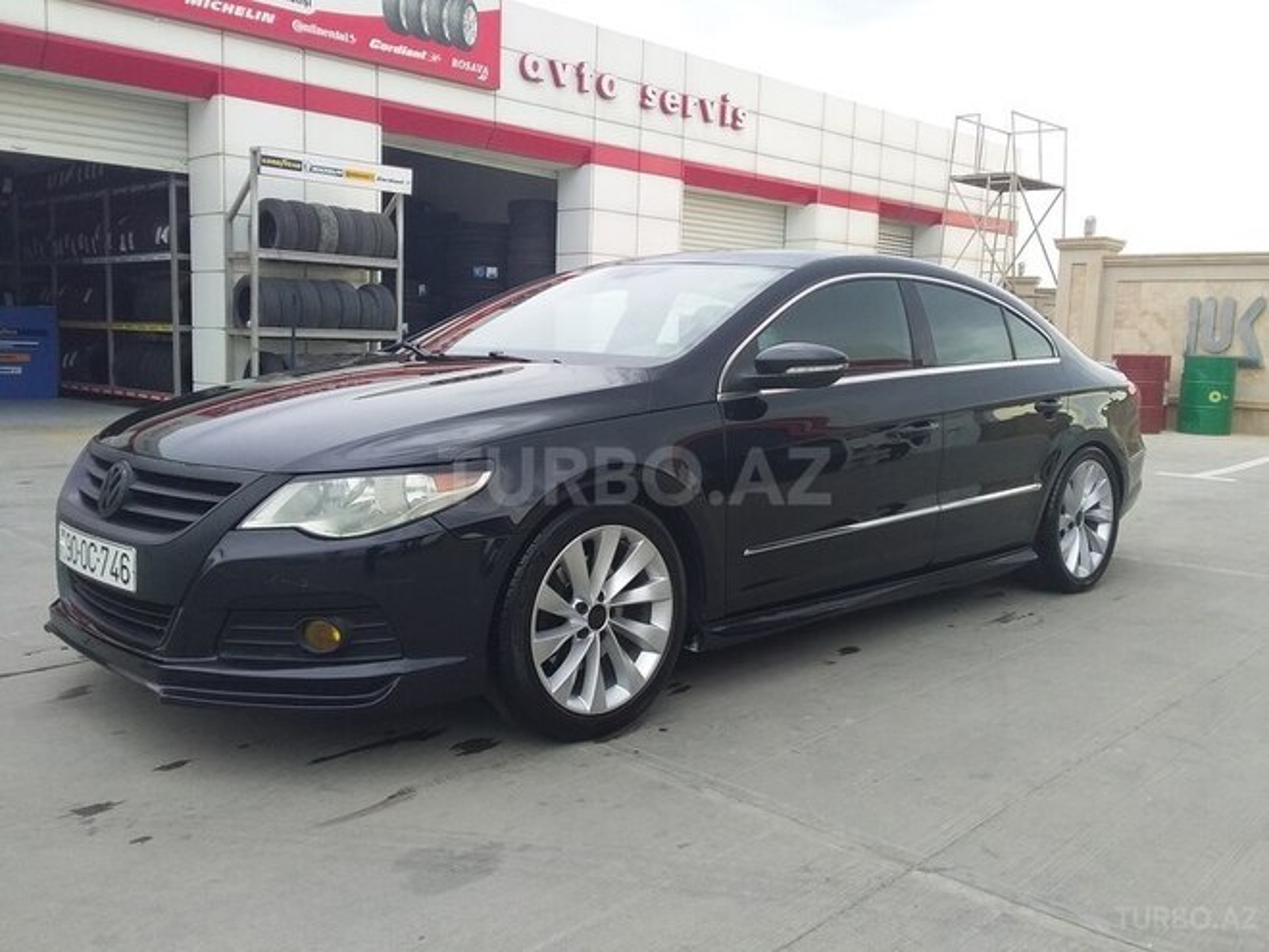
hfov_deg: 58.4
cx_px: 634
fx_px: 1136
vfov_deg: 45.4
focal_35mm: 31
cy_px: 476
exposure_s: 1/110
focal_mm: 3.3
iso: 40
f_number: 2.2
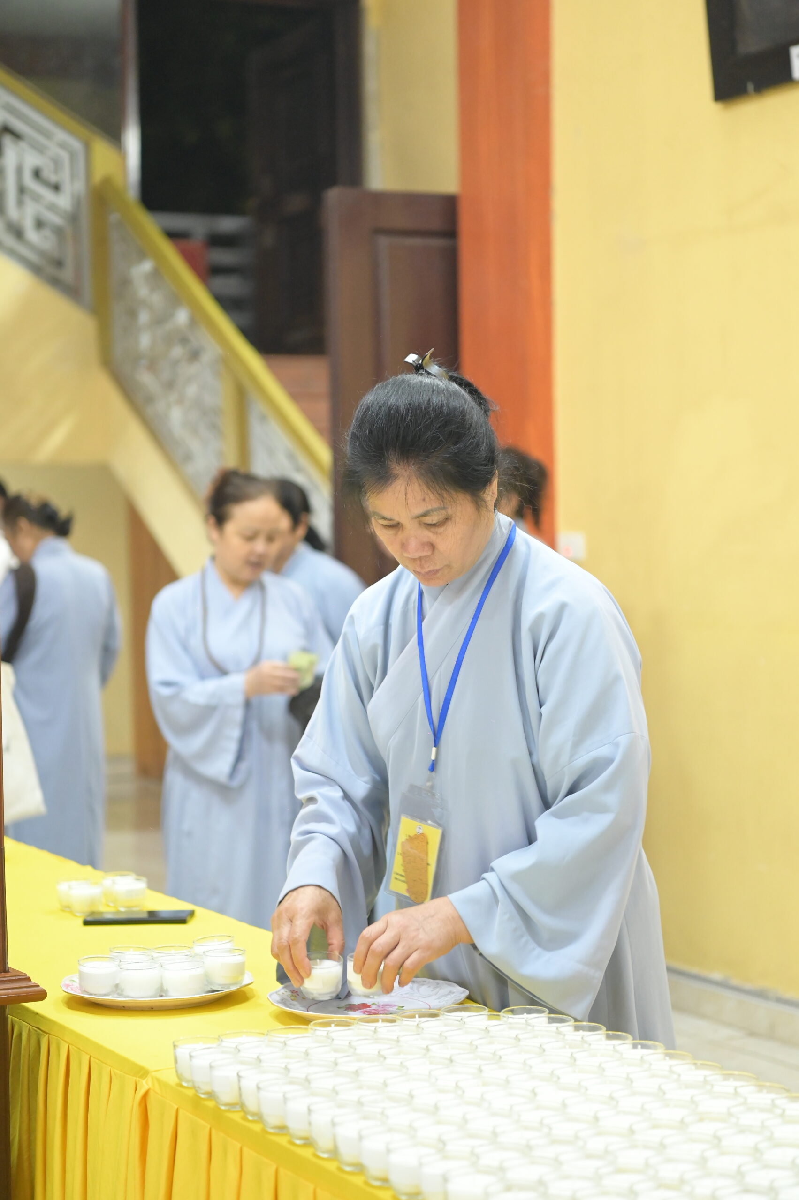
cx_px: 400
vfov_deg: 28.9
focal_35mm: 70
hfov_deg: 19.4
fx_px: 2334
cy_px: 600
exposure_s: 1/100
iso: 5000
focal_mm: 70
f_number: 3.2
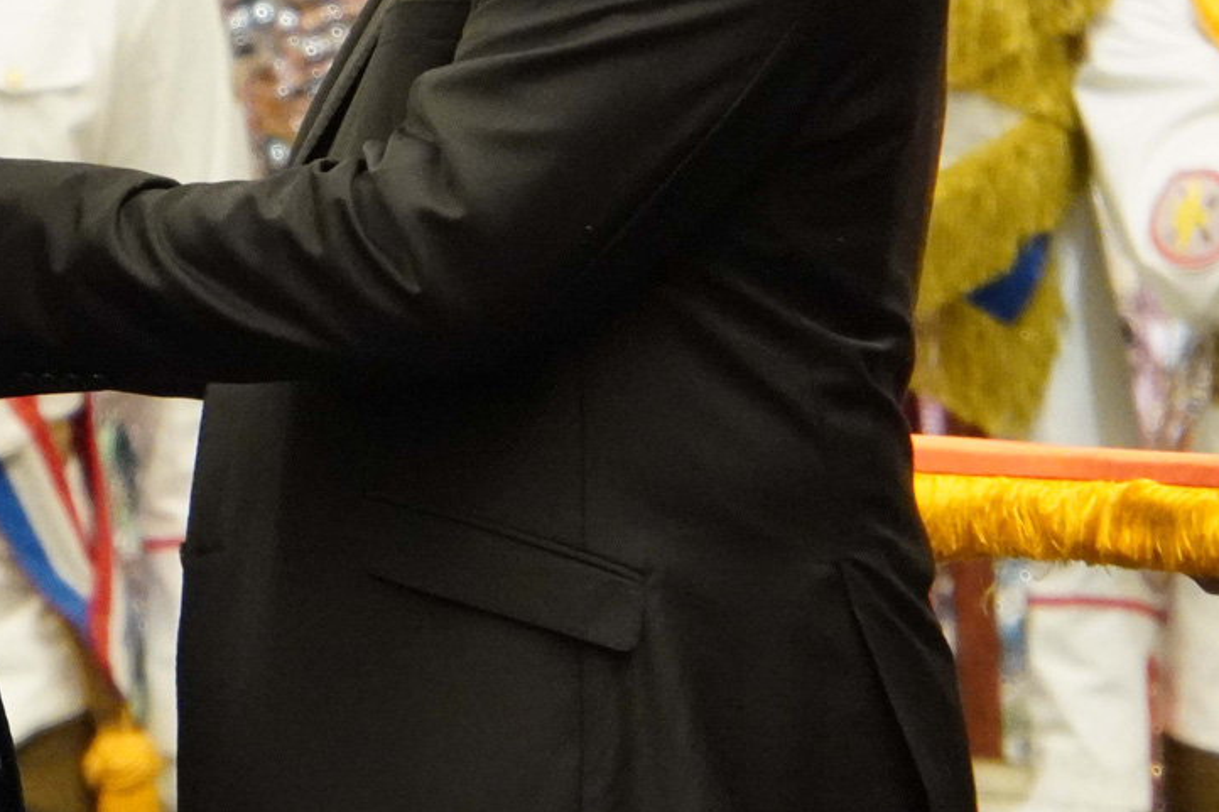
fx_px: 28130
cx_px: -105
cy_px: 24
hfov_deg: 2.5
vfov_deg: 1.7
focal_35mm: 831
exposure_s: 1/160
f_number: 6.3
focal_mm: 200
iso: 6400
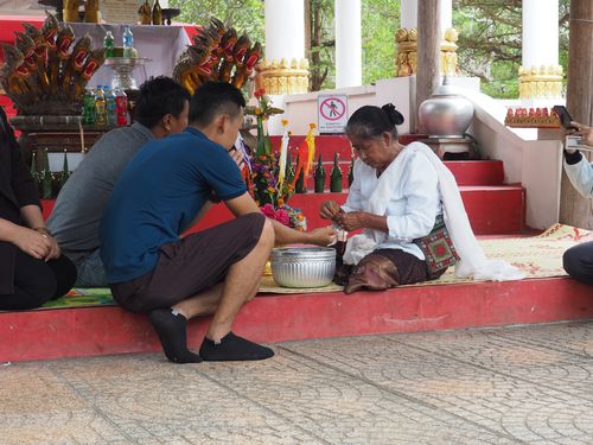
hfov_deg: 28.6
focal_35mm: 68
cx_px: 296
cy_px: 222
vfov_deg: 21.6
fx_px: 1165
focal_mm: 34
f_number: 5.6
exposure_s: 1/80
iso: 200
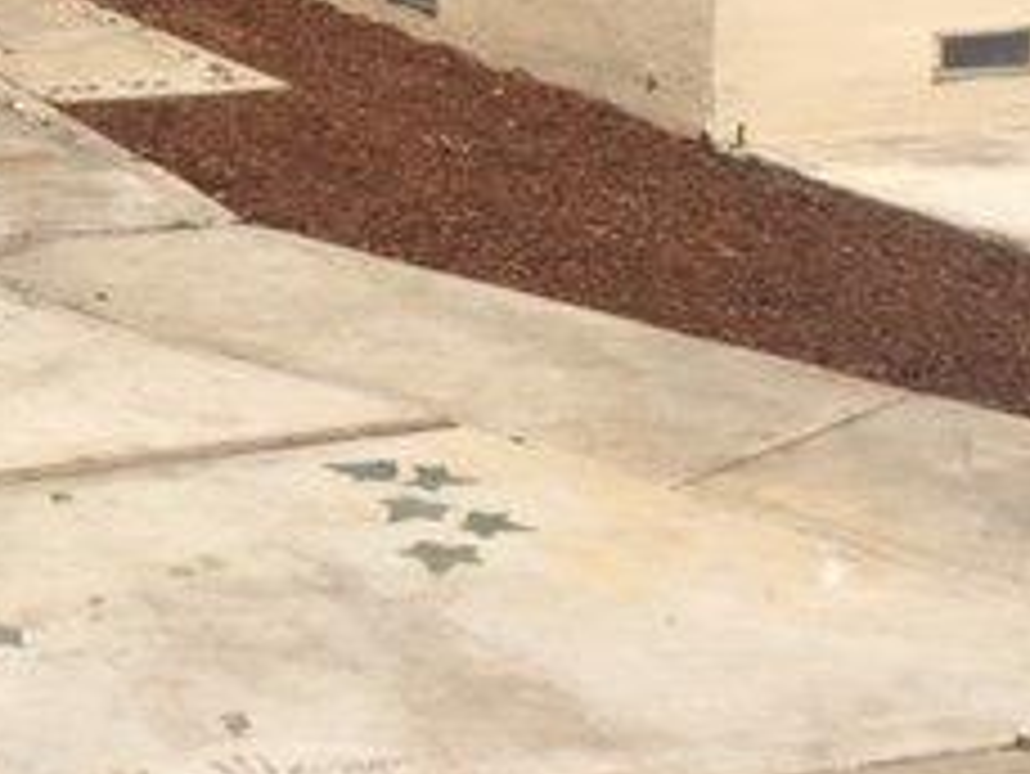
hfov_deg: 23.0
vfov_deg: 17.7
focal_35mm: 81
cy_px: -45
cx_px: -31
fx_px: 2411
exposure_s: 1/3300
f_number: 2.2
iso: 32
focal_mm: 4.15
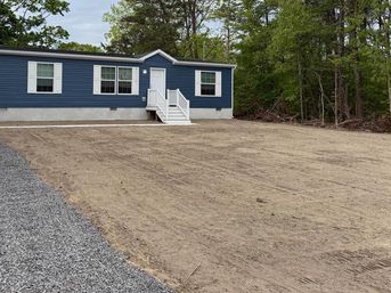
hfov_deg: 52.1
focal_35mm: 35
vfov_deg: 39.8
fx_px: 395
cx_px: 149
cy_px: 83
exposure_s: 1/3759
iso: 100
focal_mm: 6.76
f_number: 1.78
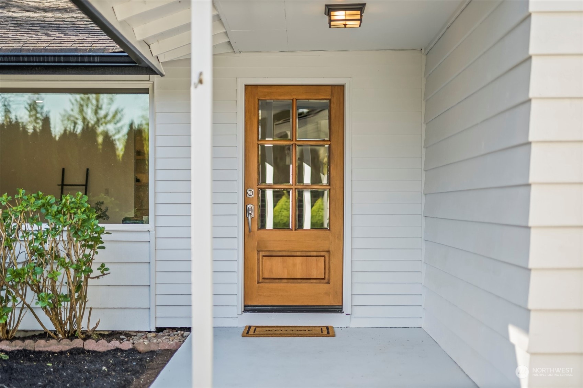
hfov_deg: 39.6
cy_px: 194
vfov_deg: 27.0
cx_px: 292
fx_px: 810
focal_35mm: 50
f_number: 1.4
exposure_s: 1/320
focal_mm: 50
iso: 200
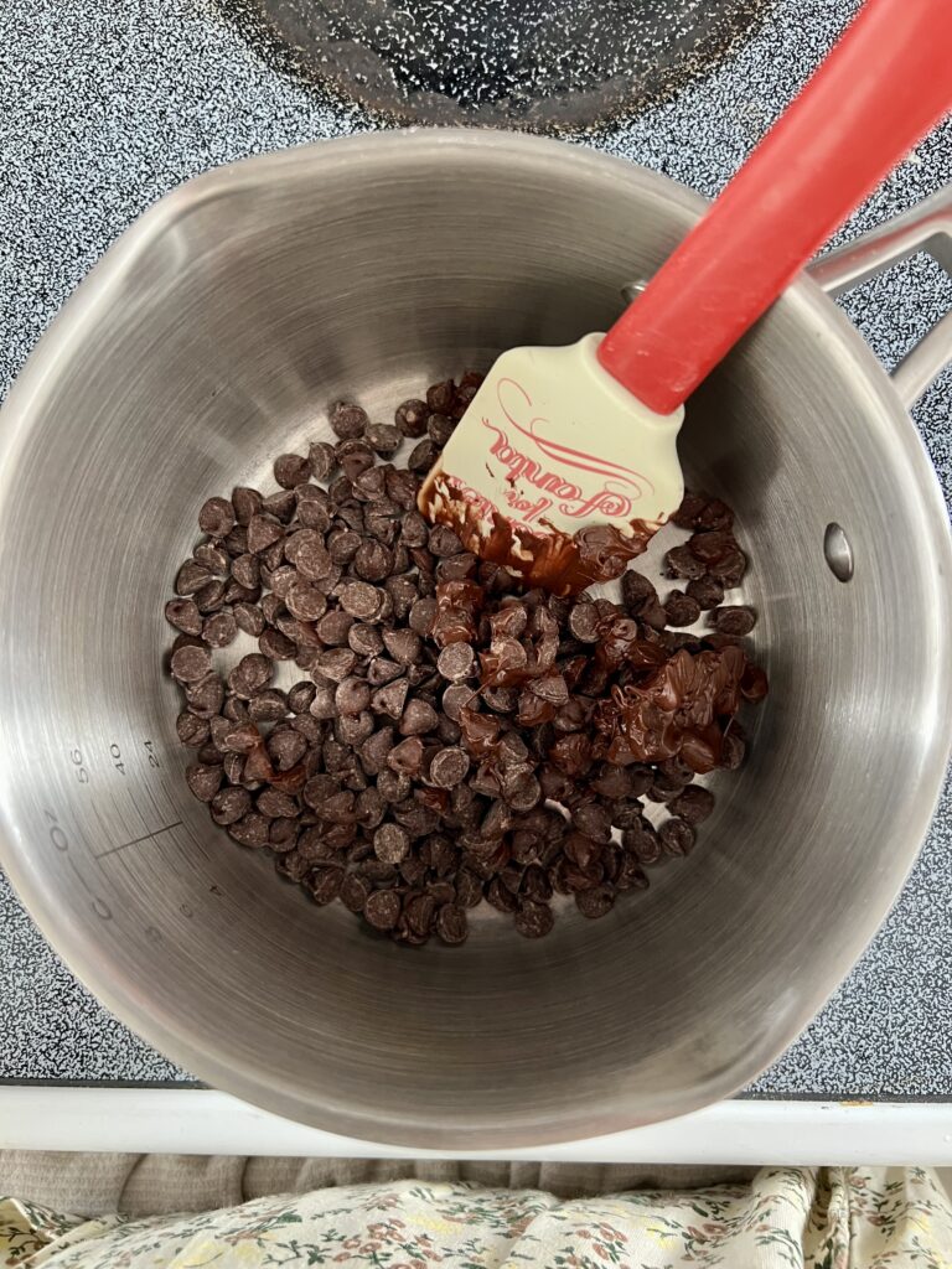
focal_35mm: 26
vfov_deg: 67.3
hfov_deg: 53.1
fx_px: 953
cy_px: 634
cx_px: 476
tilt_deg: -87.6
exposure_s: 1/60
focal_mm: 5.7
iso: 400
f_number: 1.5
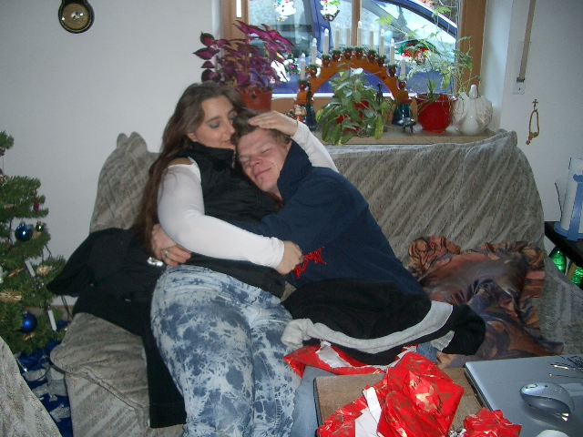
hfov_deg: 52.6
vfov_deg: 40.7
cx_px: 292
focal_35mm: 35
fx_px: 589
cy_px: 218
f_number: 2.6
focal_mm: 5.8
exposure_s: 1/40
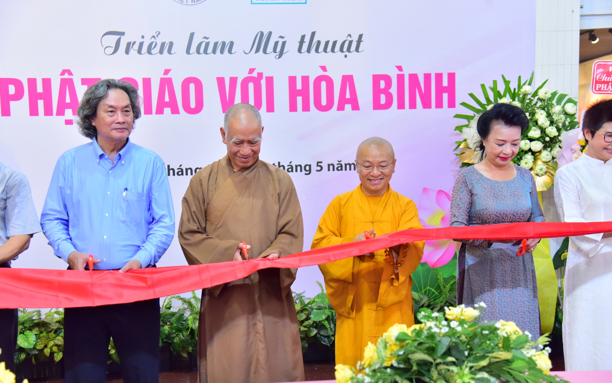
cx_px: 301
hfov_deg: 38.9
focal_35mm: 52
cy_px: 192
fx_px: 867
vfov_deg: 24.9
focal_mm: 50
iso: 1250
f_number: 4.5
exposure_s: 1/160
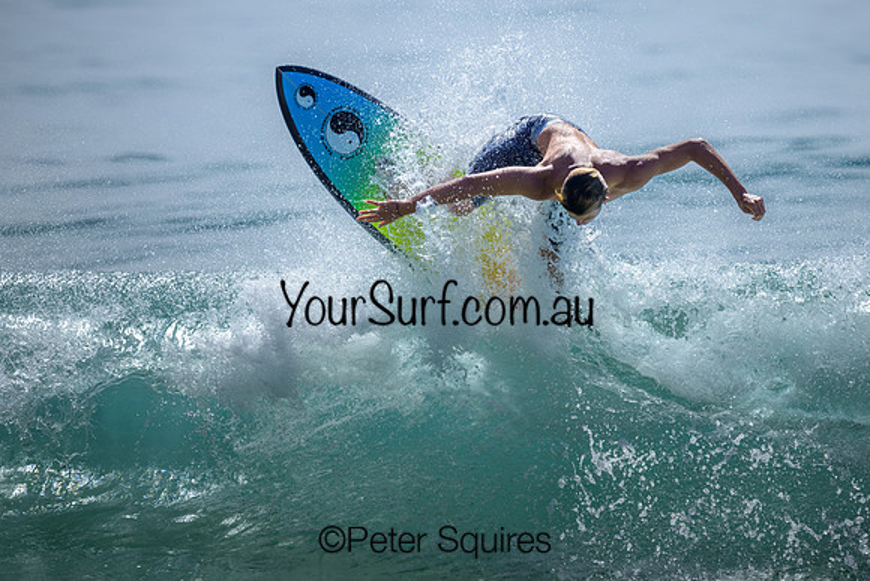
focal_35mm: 937
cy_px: 241
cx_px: 477
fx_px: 22648
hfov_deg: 2.2
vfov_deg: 1.5
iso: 200
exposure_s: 1/2500
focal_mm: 800
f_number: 6.3
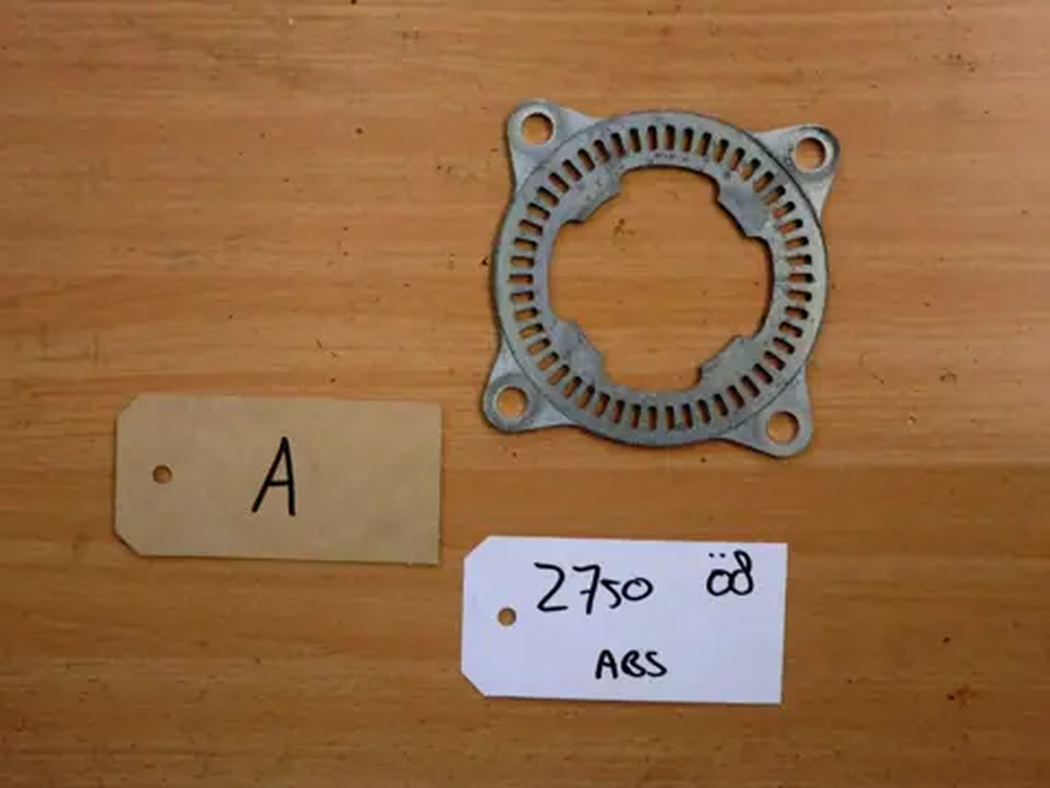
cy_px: 394
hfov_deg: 56.8
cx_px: 525
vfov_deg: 44.2
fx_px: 971
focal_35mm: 32
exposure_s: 1/60
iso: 250
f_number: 3.5
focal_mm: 5.8
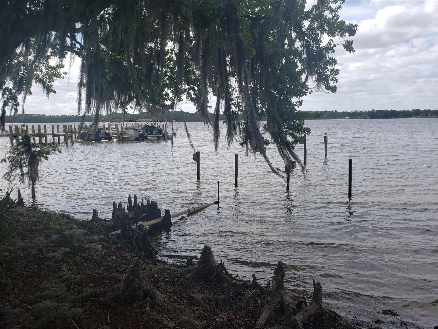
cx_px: 219
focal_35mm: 26
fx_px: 329
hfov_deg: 67.3
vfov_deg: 53.1
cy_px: 164
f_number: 2.4
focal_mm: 4.3
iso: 50
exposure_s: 1/1192
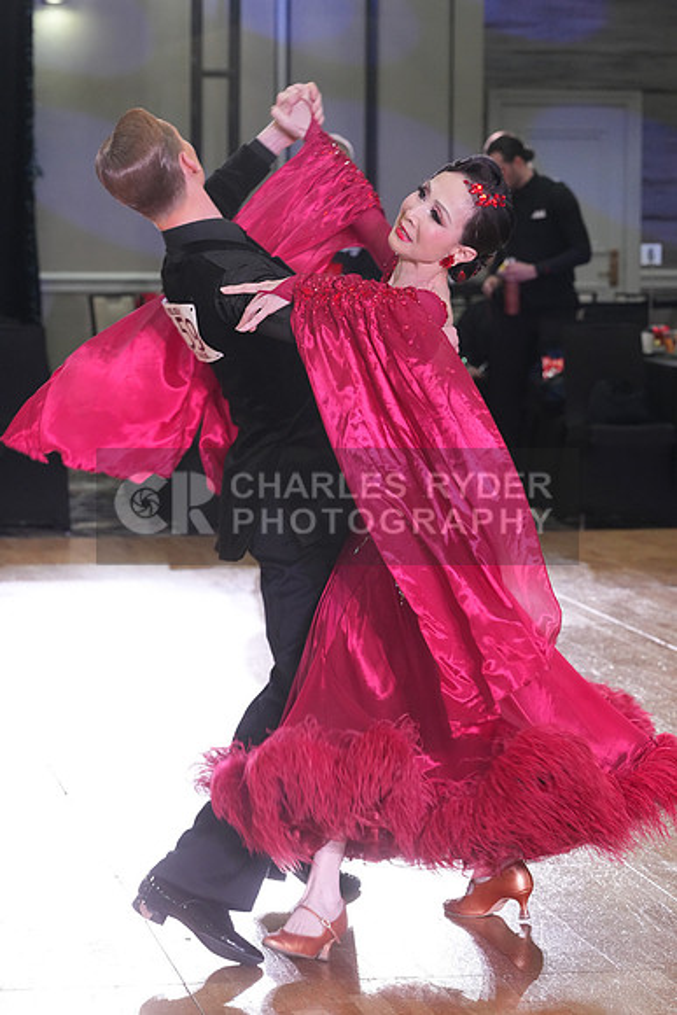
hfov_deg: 10.7
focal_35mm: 128
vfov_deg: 16.0
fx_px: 3608
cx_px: 338
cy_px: 508
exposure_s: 1/200
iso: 4000
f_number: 7.1
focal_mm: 128
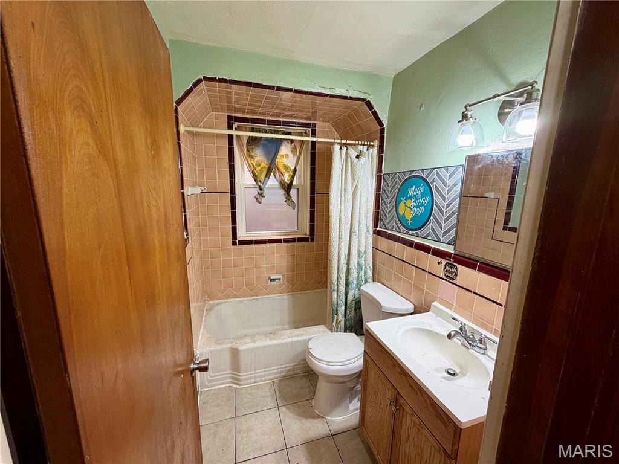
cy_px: 232
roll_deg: -0.8
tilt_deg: -10.4
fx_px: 250
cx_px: 310
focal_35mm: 14
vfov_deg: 85.7
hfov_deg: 102.1
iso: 200
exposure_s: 1/60
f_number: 2.2
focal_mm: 2.22
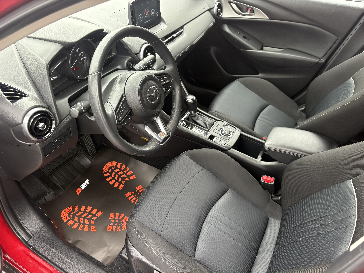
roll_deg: -4.9
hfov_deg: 67.3
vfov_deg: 53.1
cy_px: 136
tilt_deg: -41.1
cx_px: 182
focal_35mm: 26
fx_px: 273
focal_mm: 5.96
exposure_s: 1/111
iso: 125
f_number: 1.6
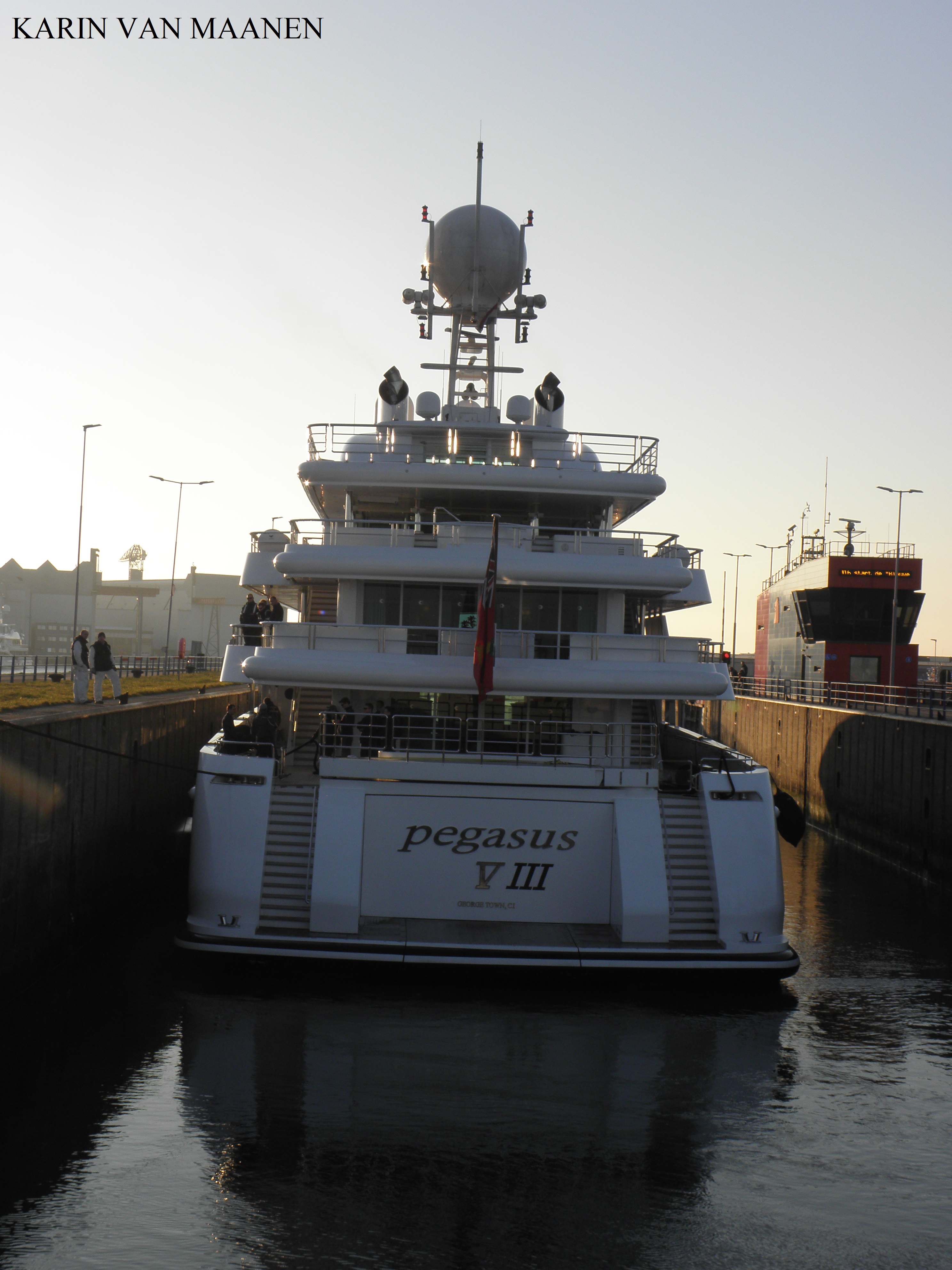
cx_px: 476
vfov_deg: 32.7
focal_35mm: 59
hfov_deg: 24.8
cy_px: 635
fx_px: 2163
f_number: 5.6
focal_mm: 10.65
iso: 64
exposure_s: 1/160
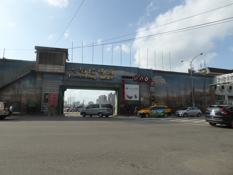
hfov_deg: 69.4
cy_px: 88
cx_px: 116
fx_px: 168
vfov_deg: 54.9
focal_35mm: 25
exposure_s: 1/1600
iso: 160
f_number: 3.3
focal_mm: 4.3
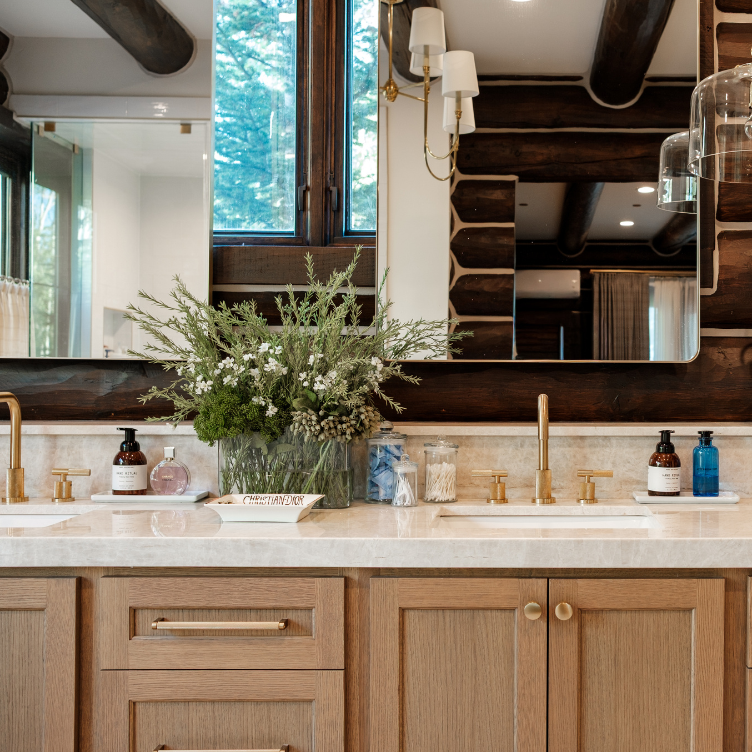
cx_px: 553
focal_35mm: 45
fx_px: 1106
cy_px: 378
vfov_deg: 37.6
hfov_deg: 36.8
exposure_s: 1/13
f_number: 3.6
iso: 400
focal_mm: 23
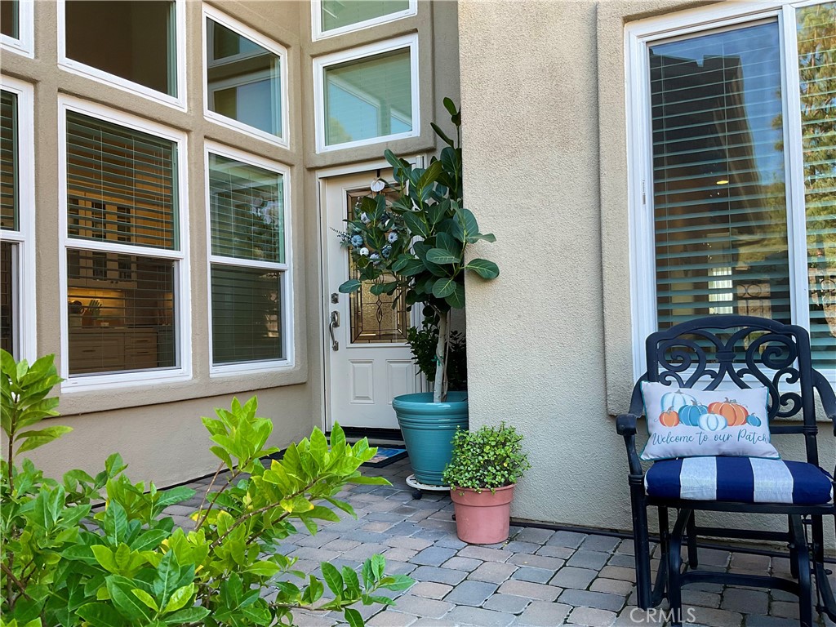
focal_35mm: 29
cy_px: 314
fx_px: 700
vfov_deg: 48.2
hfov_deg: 61.7
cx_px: 418
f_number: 1.8
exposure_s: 1/122
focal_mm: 3
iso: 32
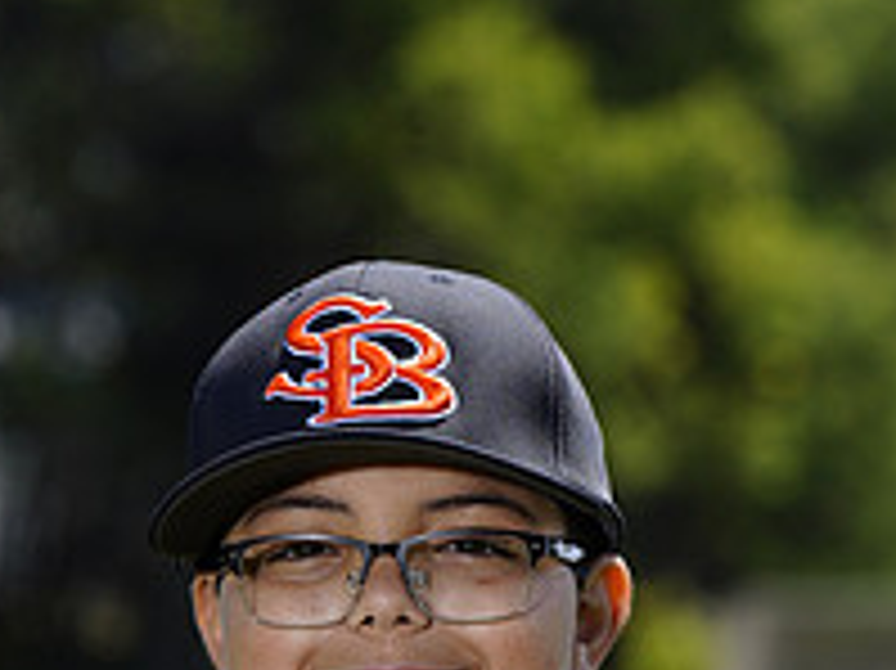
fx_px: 11899
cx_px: 443
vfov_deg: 3.2
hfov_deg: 4.3
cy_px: 1246
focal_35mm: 460
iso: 100
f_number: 6.3
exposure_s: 1/250
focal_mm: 164
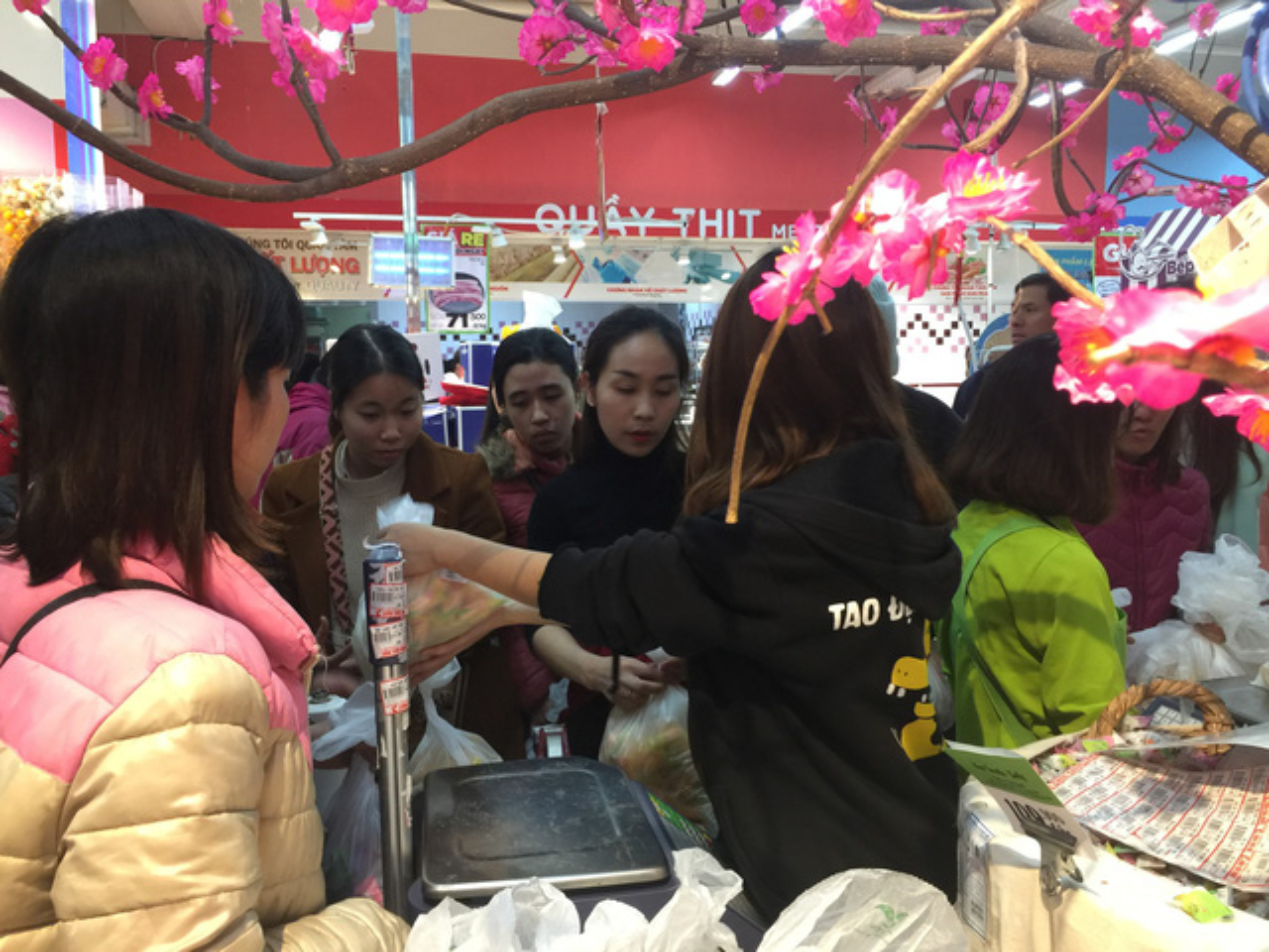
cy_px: 476
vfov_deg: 48.2
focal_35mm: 29
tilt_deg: -5.3
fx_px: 1063
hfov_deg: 61.7
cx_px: 634
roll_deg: -0.5
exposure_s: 1/17
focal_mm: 4.15
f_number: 2.2
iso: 64
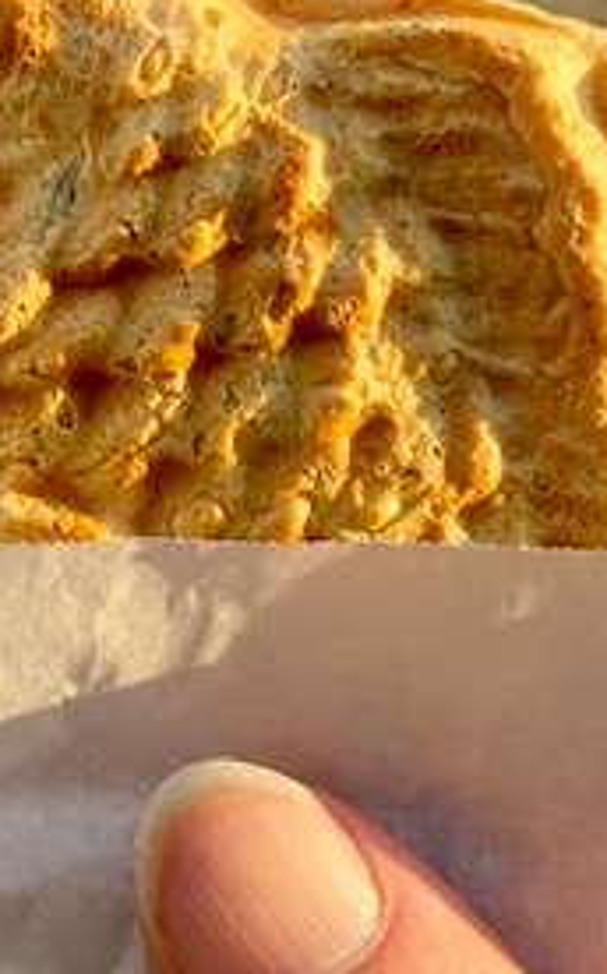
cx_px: 106
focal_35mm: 64
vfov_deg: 31.8
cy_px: 325
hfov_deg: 20.0
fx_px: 1698
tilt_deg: -61.4
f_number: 1.8
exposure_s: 1/281
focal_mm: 4.25
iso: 32
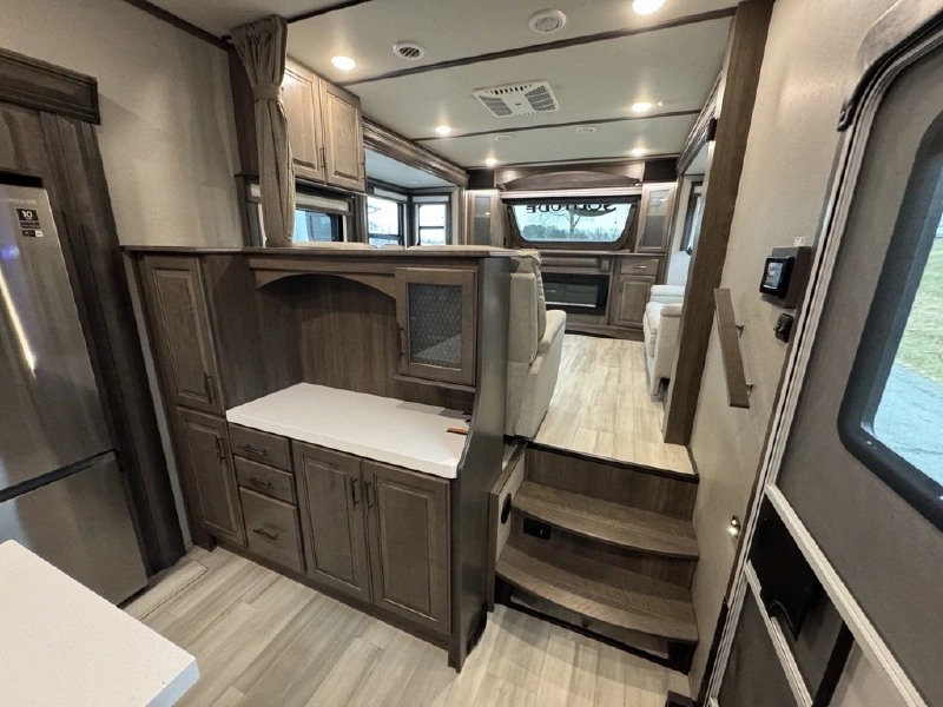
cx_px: 472
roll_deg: -1.2
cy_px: 354
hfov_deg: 102.1
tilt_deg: -14.5
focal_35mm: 14
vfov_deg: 85.7
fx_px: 381
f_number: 2.2
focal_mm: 2.22
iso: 640
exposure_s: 1/60
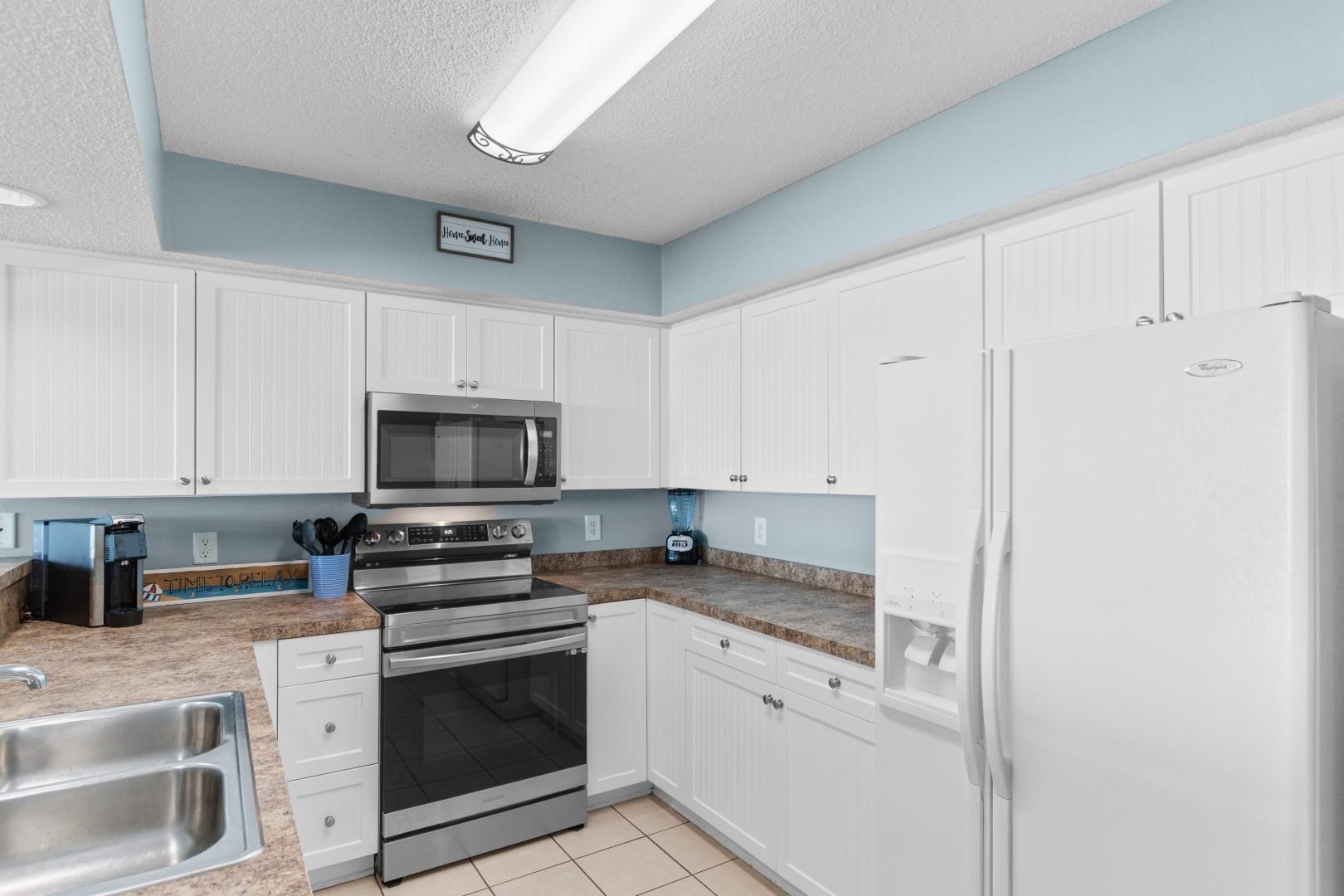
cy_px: 448
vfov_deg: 64.6
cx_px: 672
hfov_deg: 86.9
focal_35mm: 19
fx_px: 709
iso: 100
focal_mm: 13
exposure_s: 1/8
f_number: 4.8
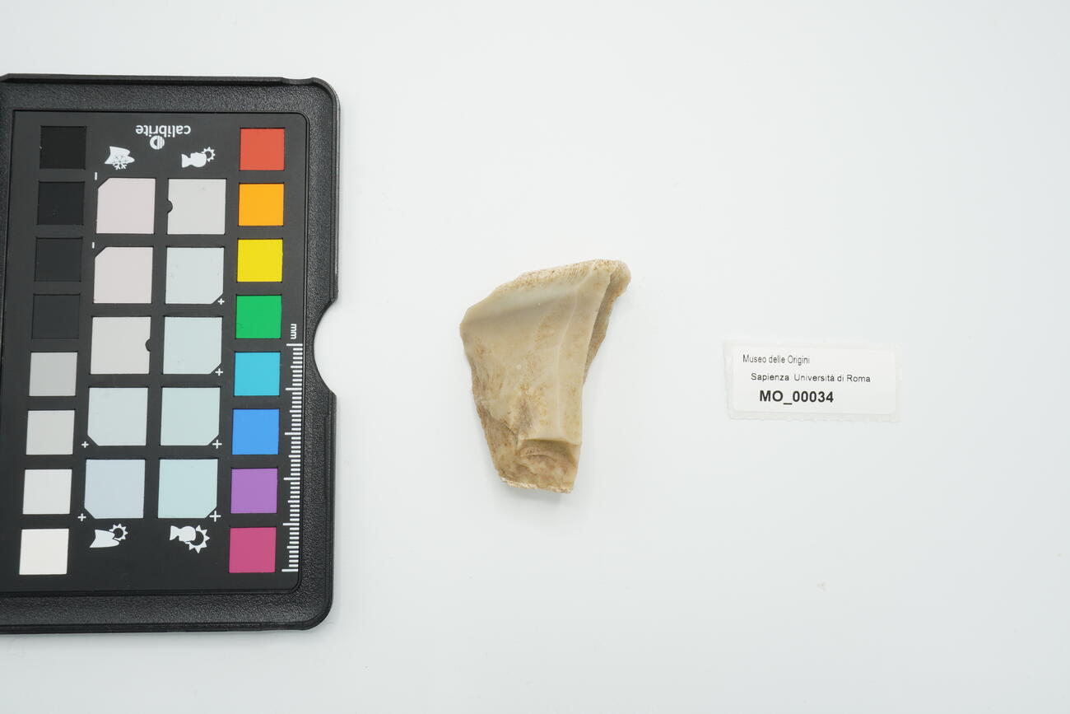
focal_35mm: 38
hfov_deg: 51.3
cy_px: 357
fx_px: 1115
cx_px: 535
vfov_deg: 35.5
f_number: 16
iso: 100
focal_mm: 25
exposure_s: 1/10
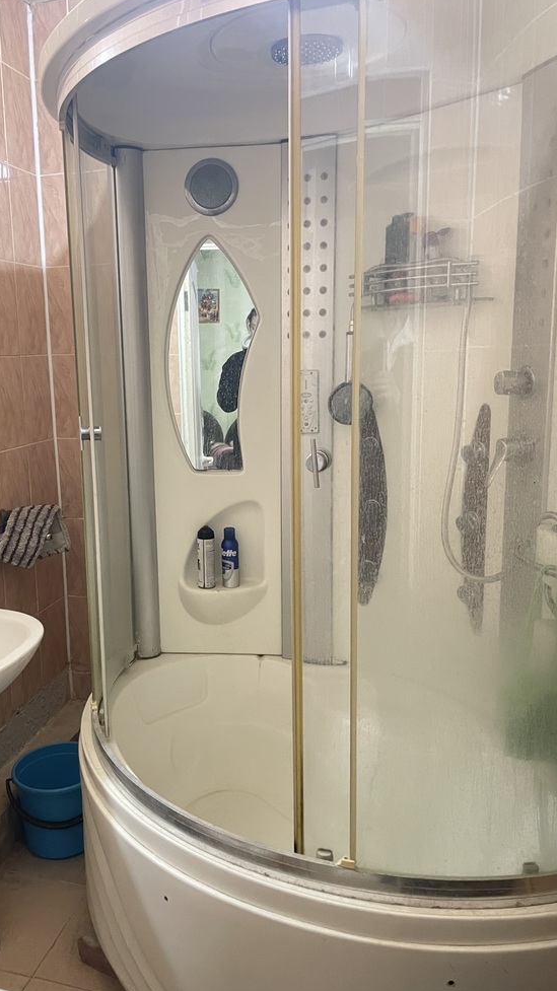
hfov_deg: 39.6
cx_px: 183
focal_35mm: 29
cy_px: 495
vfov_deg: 66.1
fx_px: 762
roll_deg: +2.1
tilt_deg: -9.9
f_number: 1.6
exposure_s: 1/25
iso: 640
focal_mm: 4.2
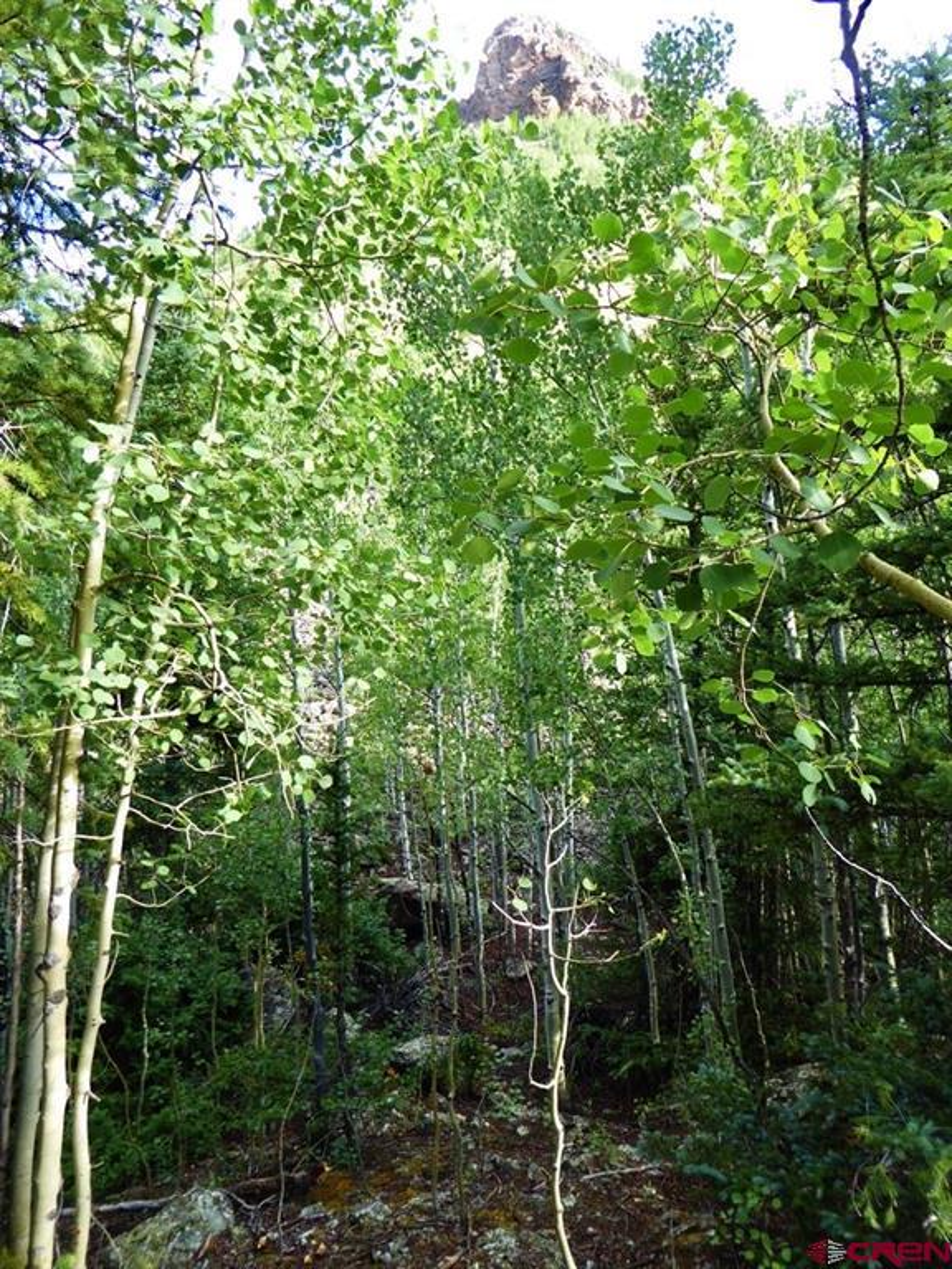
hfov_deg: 56.8
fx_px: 880
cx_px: 476
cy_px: 634
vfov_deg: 71.6
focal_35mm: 24
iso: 100
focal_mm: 4.3
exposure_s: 1/60
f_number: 3.3
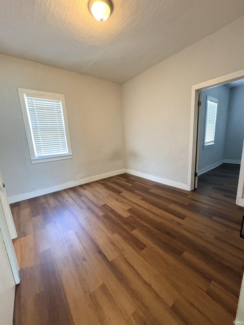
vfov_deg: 102.1
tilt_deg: -11.1
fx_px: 132
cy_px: 162
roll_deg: +3.7
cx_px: 122
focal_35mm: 14
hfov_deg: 85.7
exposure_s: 1/60
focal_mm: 2.22
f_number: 2.2
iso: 800
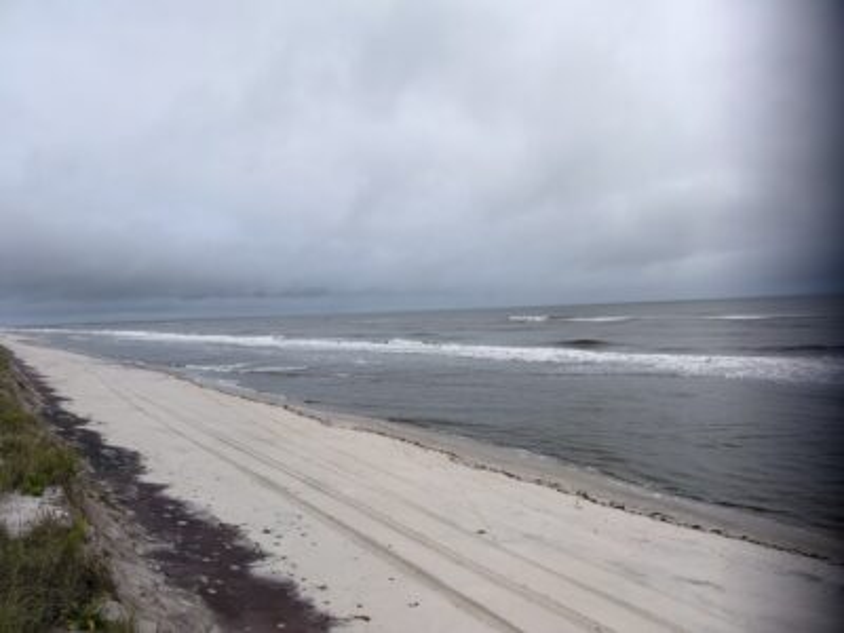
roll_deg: +2.2
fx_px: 585
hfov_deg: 71.6
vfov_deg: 56.8
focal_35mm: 24
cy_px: 316
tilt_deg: -0.9
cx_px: 422
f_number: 1.8
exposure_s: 1/1754
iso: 64
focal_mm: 6.93
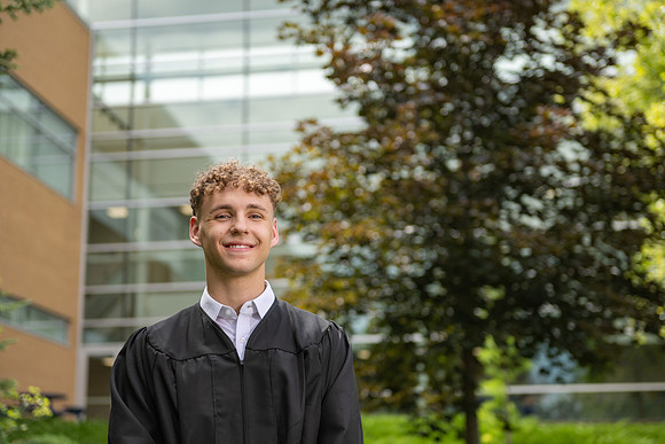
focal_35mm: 62
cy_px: 222
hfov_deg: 32.4
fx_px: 1145
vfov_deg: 21.9
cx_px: 332
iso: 100
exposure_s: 1/640
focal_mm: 62
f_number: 2.8
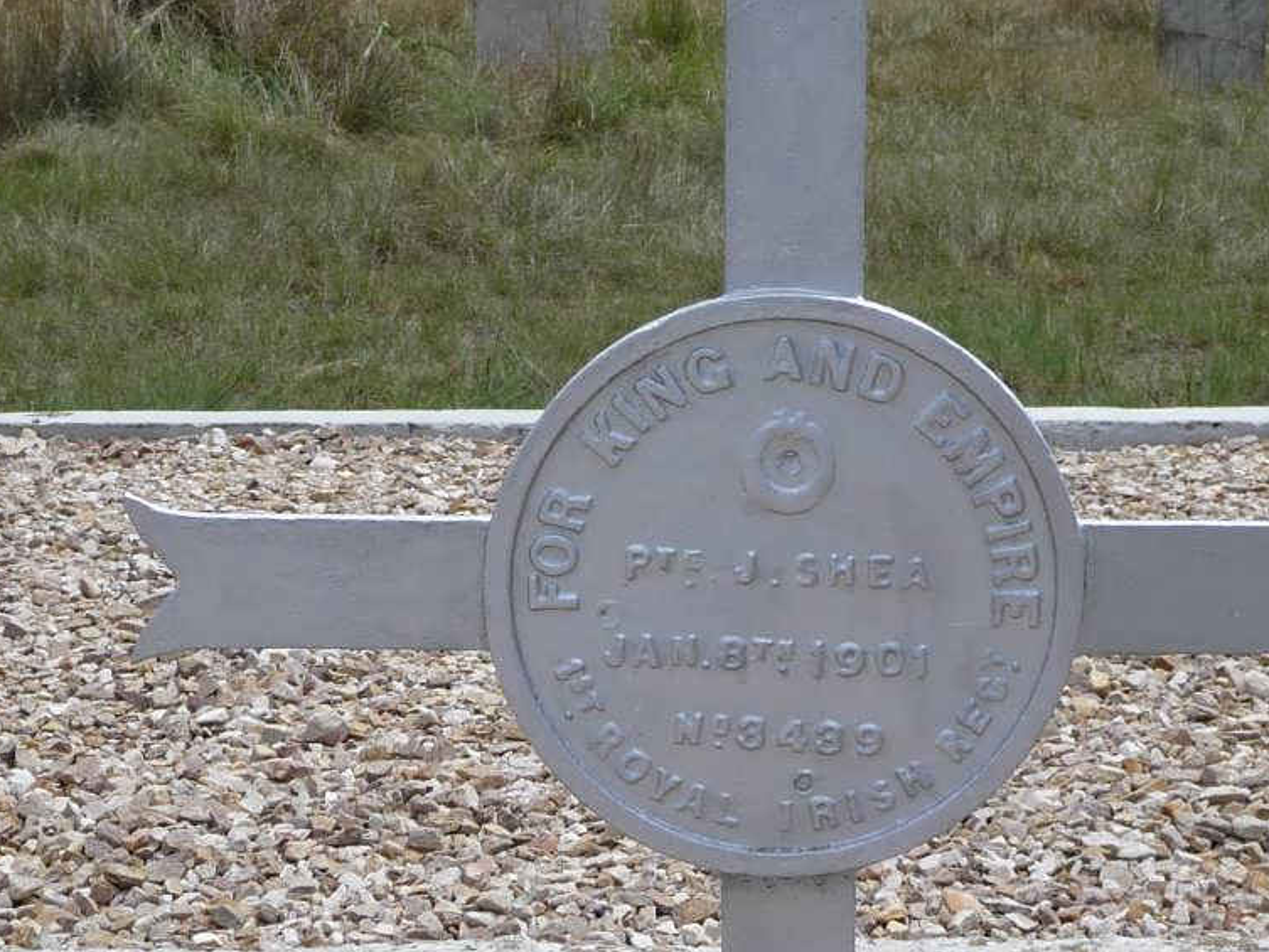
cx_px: 760
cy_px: 566
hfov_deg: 22.7
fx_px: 3153
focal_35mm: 86
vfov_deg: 17.2
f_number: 3.9
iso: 100
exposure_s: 1/1000
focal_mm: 6.7
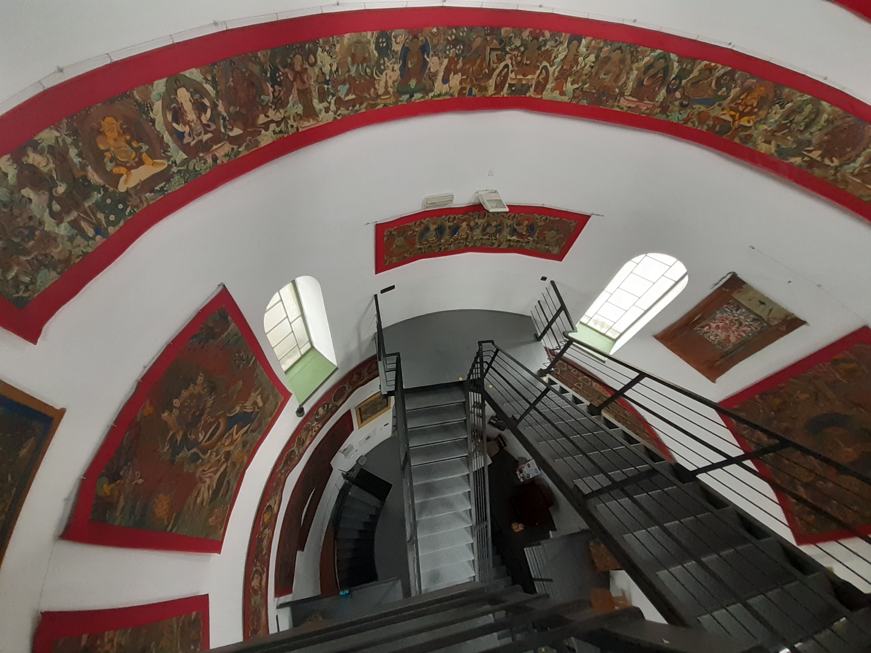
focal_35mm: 13
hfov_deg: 106.2
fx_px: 327
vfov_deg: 89.9
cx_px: 436
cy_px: 326
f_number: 2.2
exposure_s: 1/50
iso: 200
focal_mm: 1.13
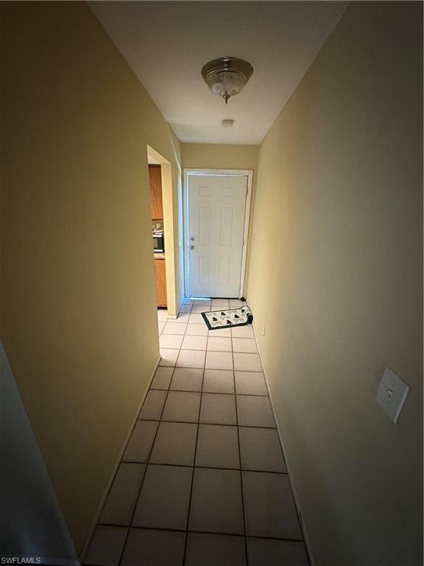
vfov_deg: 102.1
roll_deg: -2.5
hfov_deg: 85.7
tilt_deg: -17.4
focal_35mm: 14
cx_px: 212
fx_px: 229
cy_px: 283
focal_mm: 2.22
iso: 800
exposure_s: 1/60
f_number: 2.2
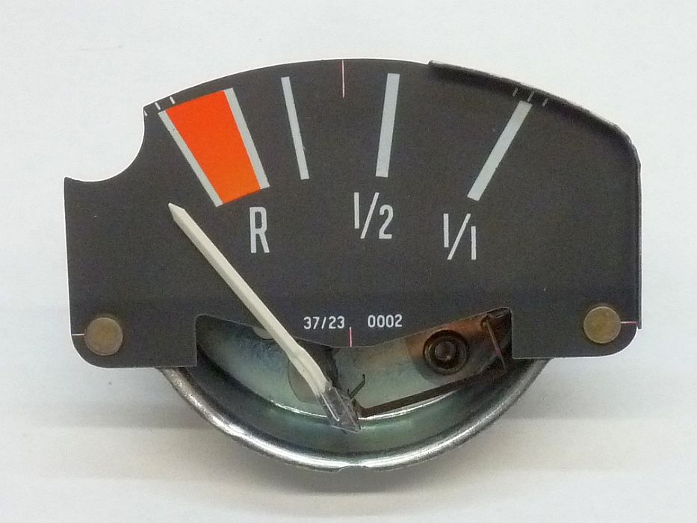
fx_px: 967
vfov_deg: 30.3
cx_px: 348
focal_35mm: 48
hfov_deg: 39.7
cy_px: 262
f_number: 3.8
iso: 400
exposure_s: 1/25
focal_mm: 7.9
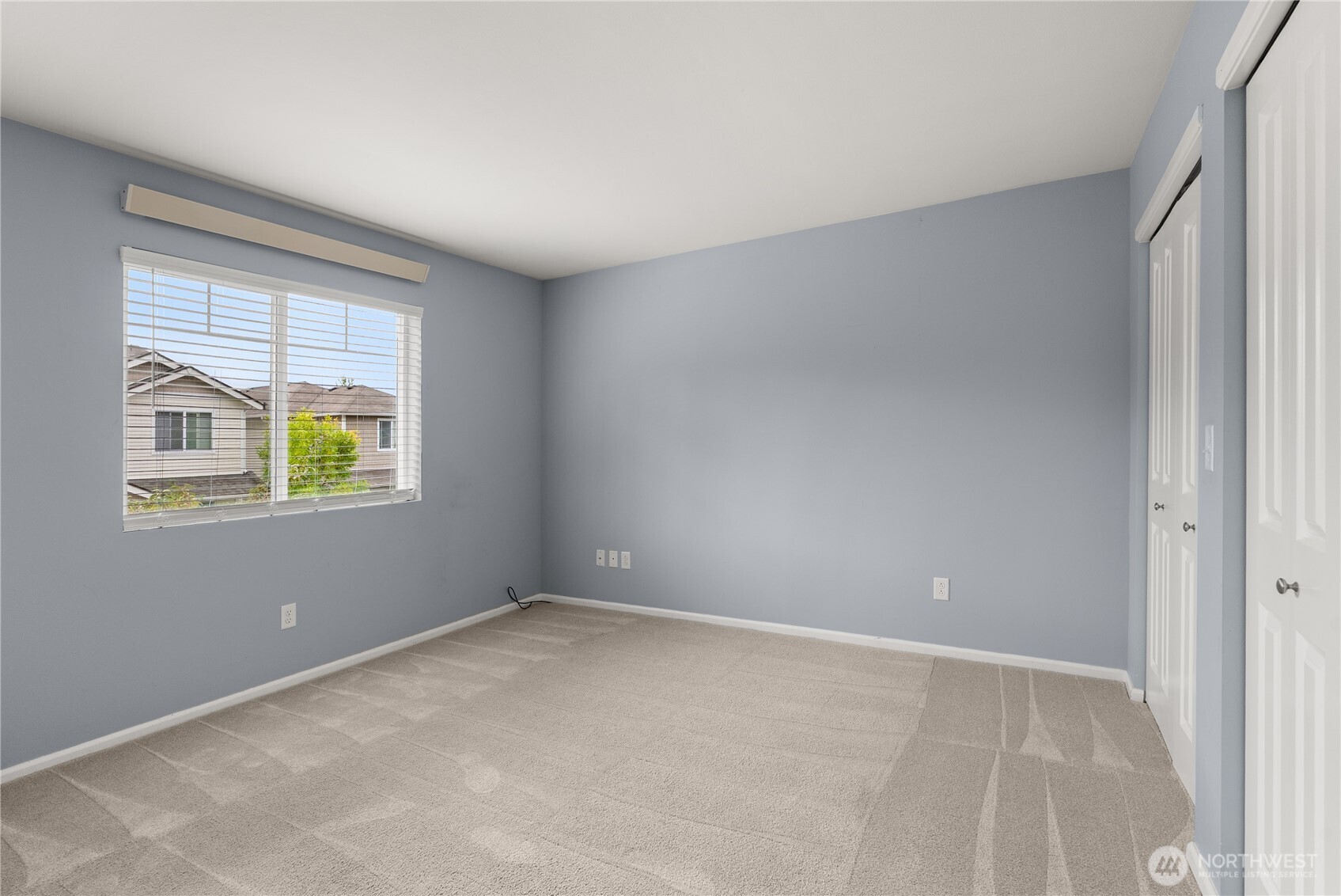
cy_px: 448
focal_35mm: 16
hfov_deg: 96.7
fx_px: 596
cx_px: 670
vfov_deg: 73.8
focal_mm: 16
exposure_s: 1/5
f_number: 9
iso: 500
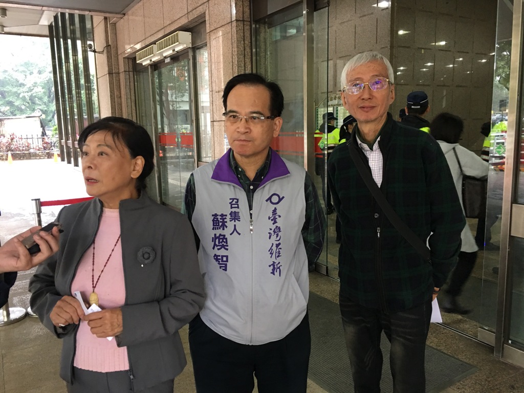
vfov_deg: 48.2
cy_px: 196
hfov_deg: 61.7
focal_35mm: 29
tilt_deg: -7.3
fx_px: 439
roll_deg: +1.6
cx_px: 262
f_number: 2.2
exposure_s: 1/15
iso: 64
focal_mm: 4.15
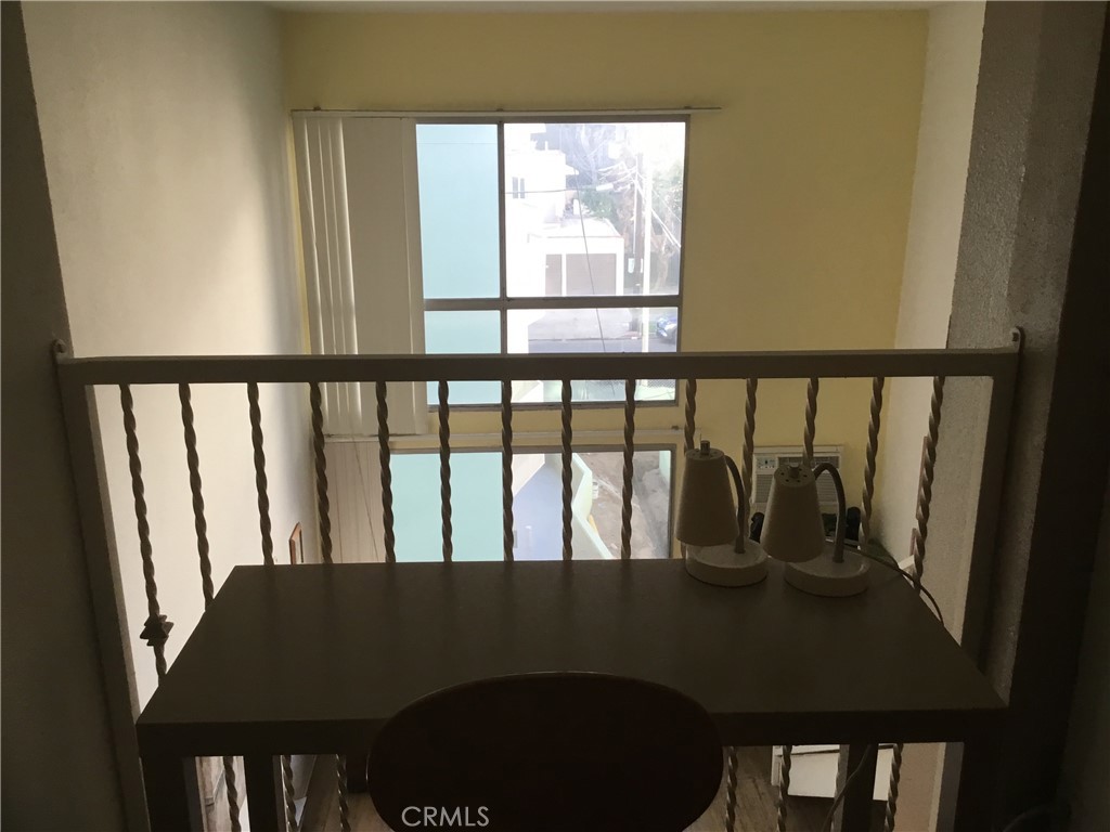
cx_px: 555
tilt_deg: -16.7
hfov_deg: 58.4
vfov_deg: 45.4
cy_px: 416
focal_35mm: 31
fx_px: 994
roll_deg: +0.5
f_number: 2.4
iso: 32
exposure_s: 1/40
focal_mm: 3.3
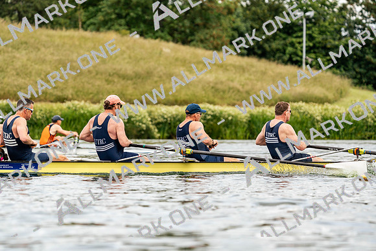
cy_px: 126
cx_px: 188
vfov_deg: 4.8
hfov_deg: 7.1
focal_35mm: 289
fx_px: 3019
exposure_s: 1/2000
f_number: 6.3
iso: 400
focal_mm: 289
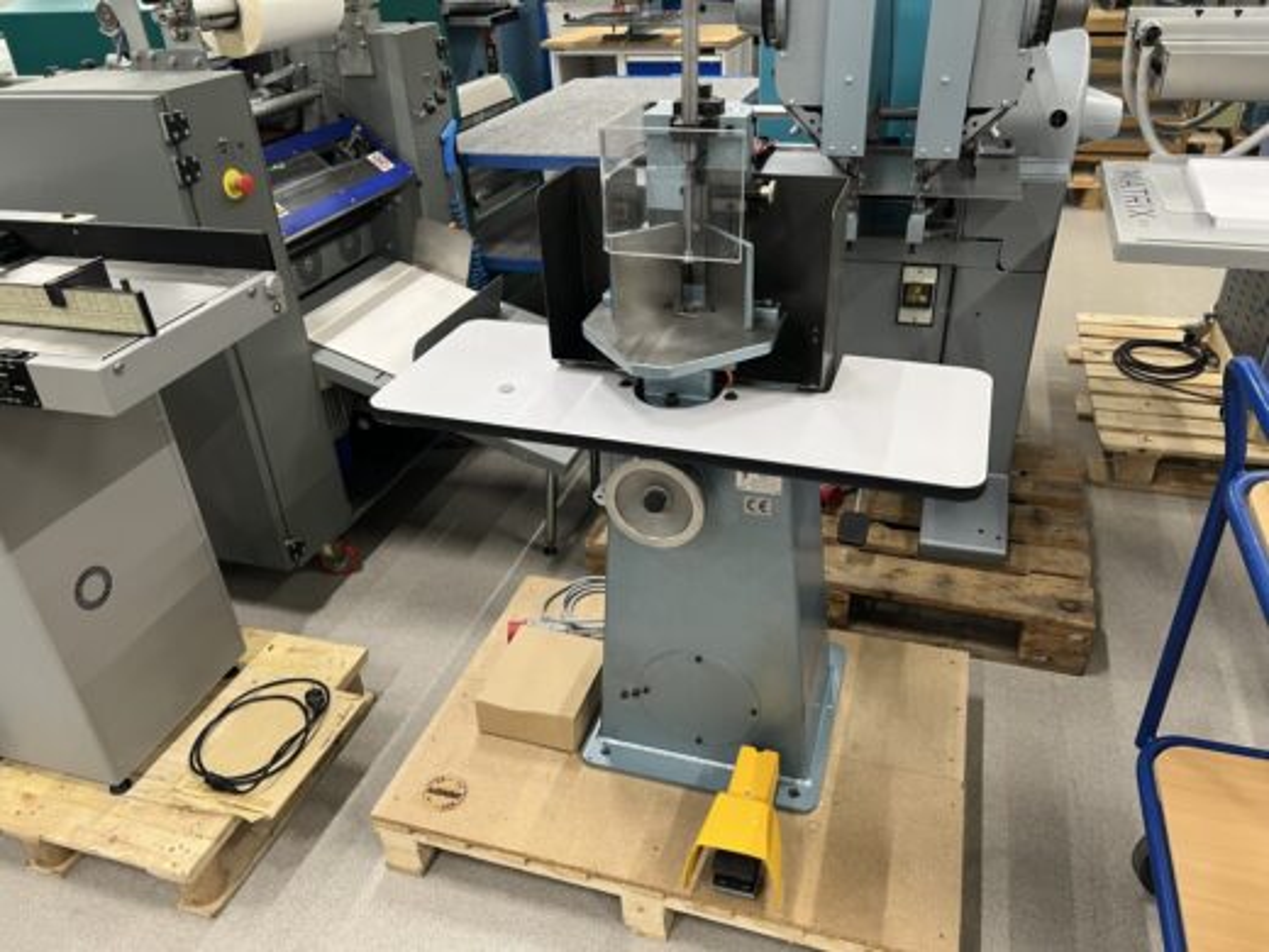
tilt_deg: -31.7
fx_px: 953
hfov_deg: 67.3
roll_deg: +3.2
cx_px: 634
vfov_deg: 53.1
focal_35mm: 26
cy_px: 476
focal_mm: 5.7
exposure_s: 1/50
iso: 80
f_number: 1.5
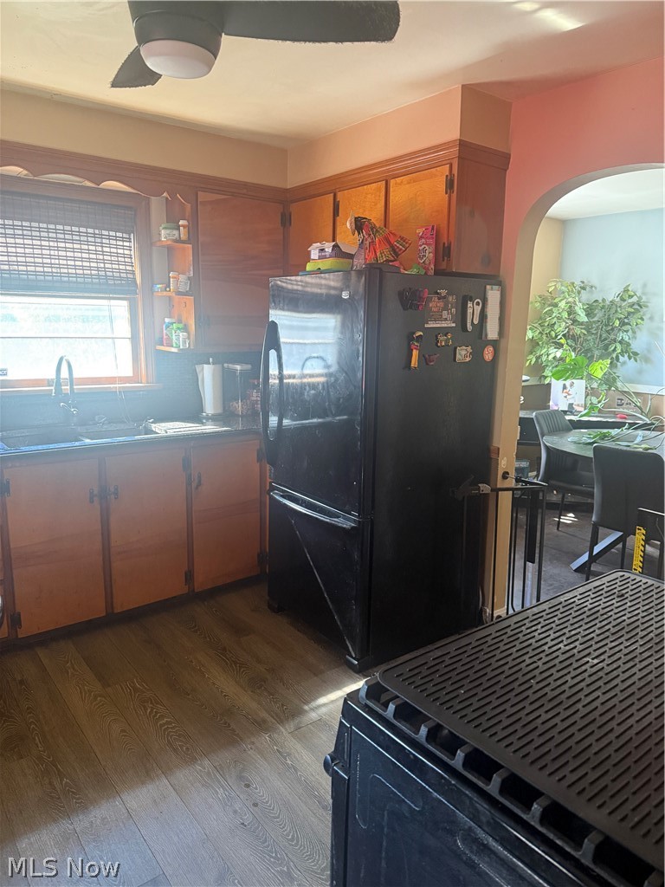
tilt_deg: -9.5
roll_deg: -1.3
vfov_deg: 71.6
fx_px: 615
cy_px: 444
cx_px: 332
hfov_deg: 56.8
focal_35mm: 24
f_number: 1.78
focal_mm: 6.76
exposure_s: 1/60
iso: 500
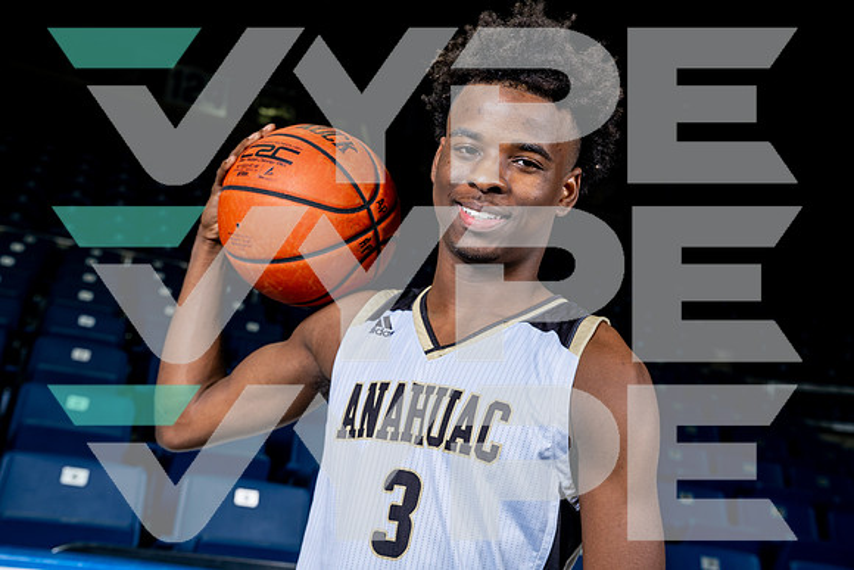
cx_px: 427
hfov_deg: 43.6
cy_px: 285
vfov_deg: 29.9
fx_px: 1068
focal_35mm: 45
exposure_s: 1/125
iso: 100
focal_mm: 45
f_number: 5.6
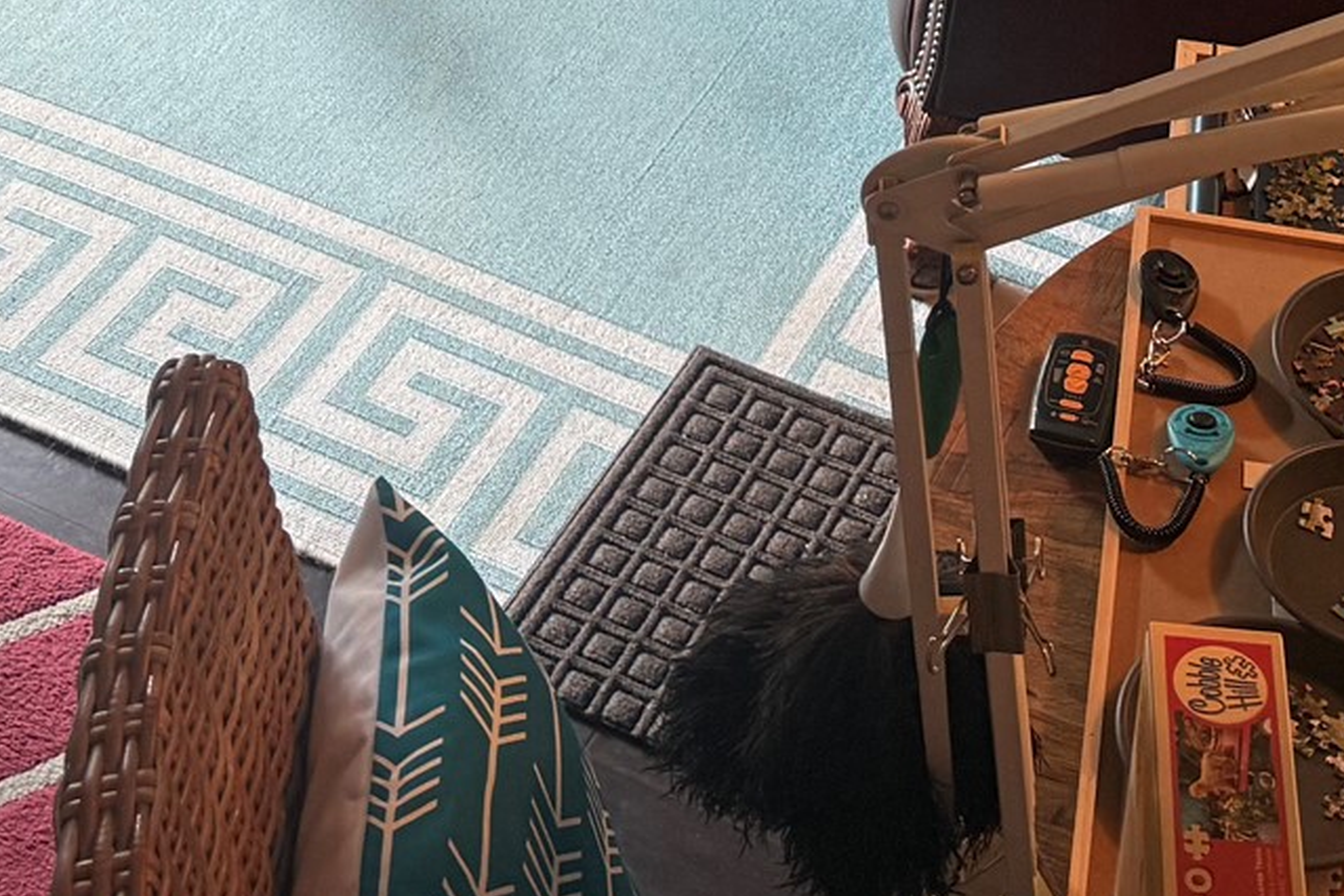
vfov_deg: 15.5
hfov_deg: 25.4
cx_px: 696
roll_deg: -2.3
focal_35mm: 80
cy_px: -522
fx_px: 2986
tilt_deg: -27.0
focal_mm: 6.76
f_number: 1.78
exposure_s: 1/60
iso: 200
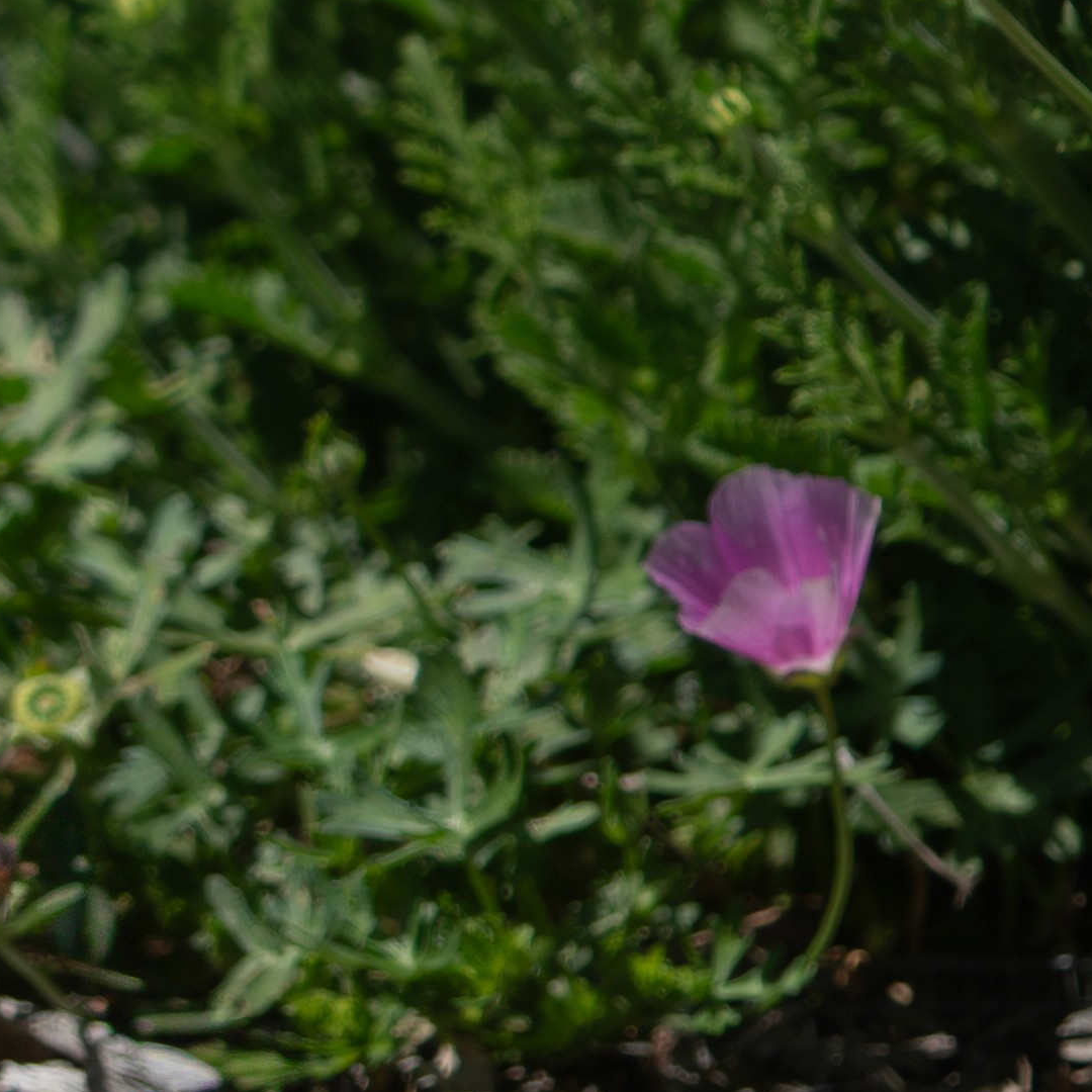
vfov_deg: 3.4
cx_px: -167
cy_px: -1256
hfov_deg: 3.4
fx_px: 18166
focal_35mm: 509
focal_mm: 60
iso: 200
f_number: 2.8
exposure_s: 1/5000
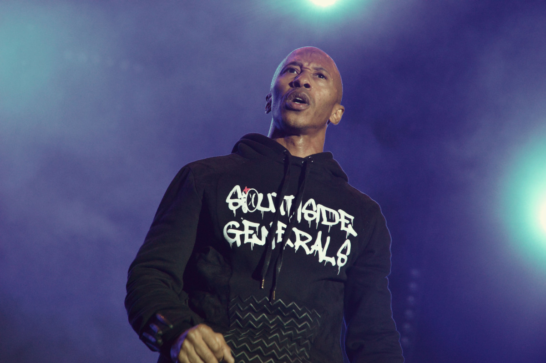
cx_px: 273
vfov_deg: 8.7
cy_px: 182
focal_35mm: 158
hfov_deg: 13.1
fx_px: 2387
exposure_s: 1/125
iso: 2800
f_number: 5.6
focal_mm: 105
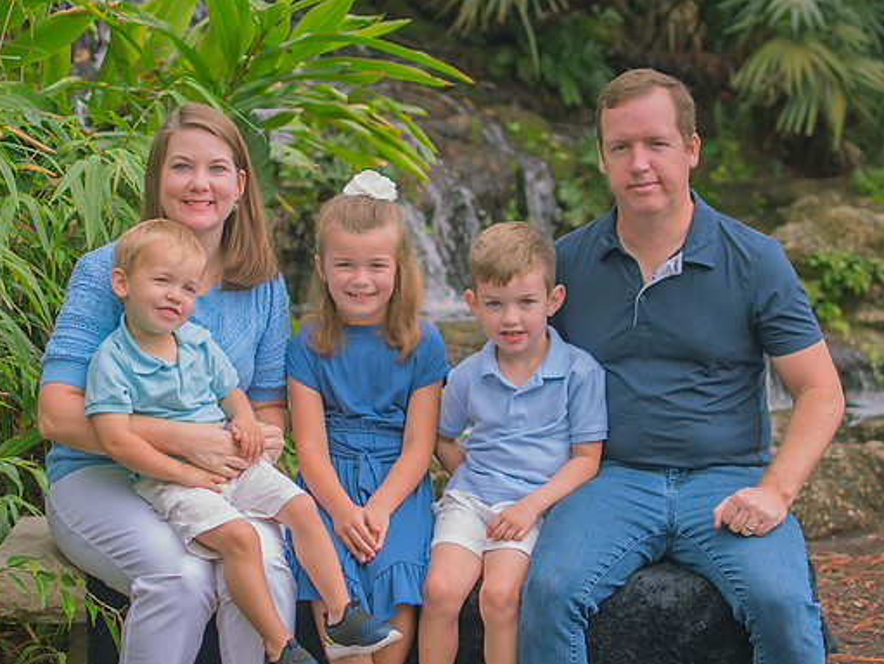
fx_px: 2044
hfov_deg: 24.4
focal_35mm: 80
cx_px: 378
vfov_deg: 18.5
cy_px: 356
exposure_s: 1/250
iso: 100
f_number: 2.2
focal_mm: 35
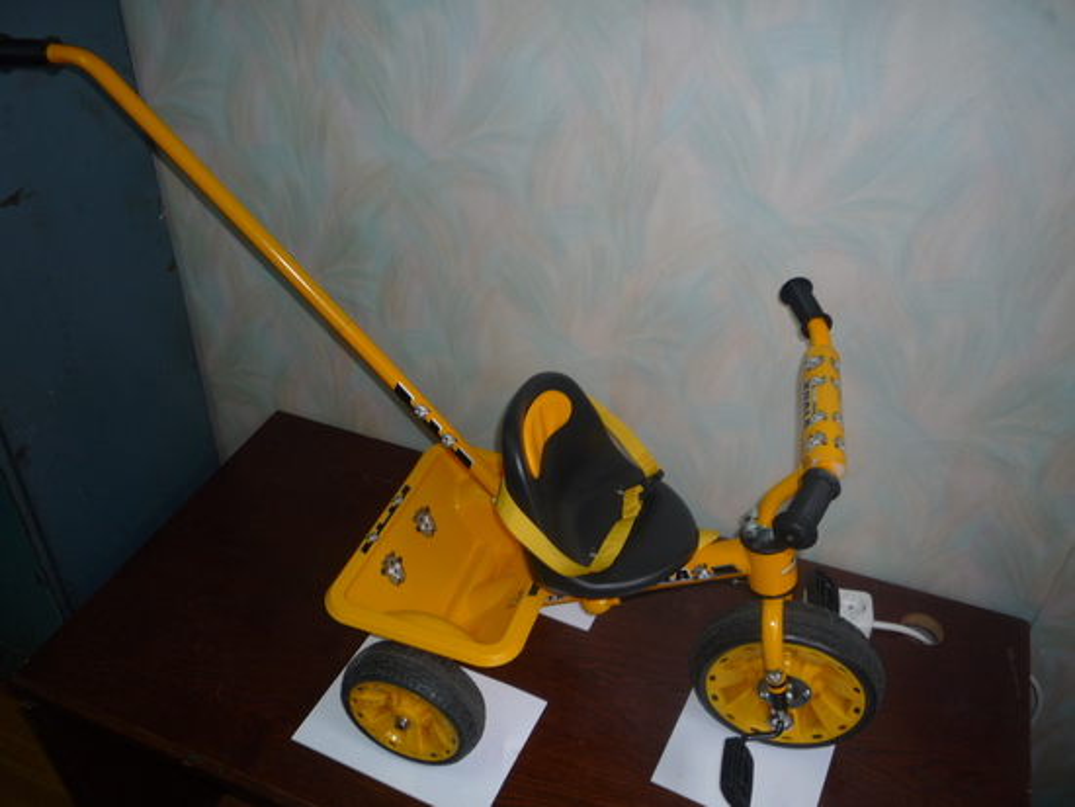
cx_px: 538
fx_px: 932
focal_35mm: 30
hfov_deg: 59.9
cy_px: 404
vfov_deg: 46.8
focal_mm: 5.2
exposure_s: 1/30
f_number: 3.3
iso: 100
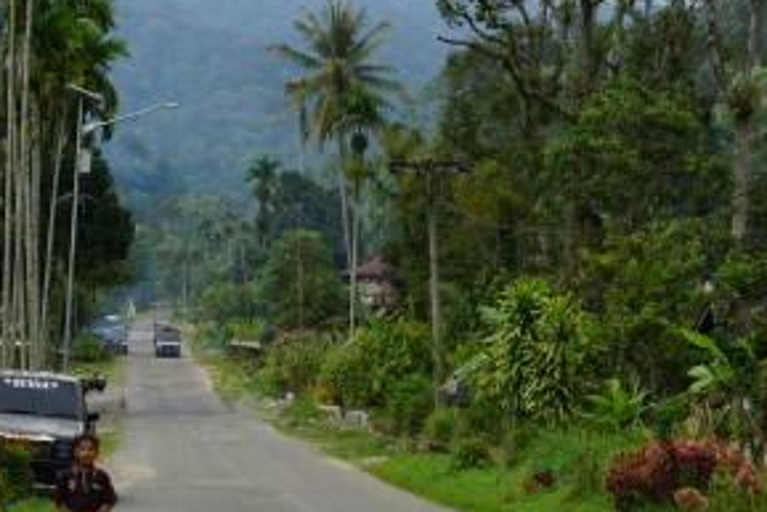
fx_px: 2387
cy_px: 239
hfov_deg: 18.2
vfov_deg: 12.2
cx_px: 348
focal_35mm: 112
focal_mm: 30
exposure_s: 1/80
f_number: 7.1
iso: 100
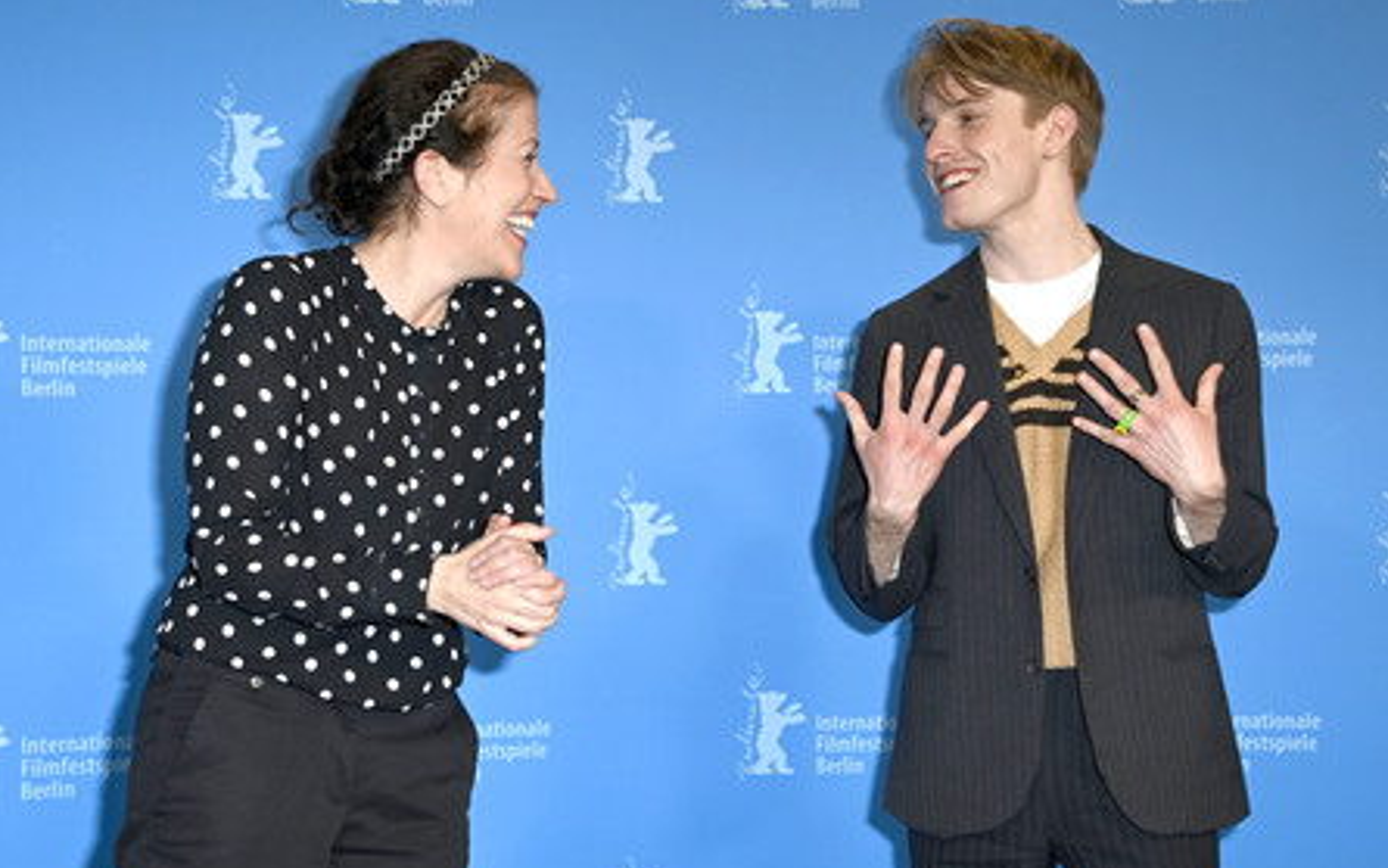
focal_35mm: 67
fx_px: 2535
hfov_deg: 30.6
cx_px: 699
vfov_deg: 19.4
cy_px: 436
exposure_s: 1/250
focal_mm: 65
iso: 800
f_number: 5.6
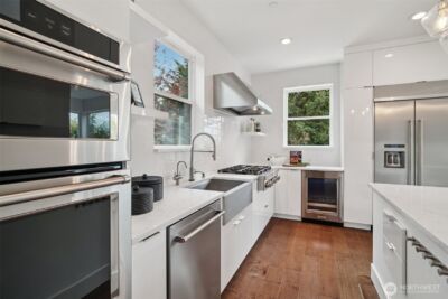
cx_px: 224
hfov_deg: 96.7
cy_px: 150
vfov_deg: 73.8
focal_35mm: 16
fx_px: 199
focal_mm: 16
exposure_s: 1/125
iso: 1600
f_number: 8
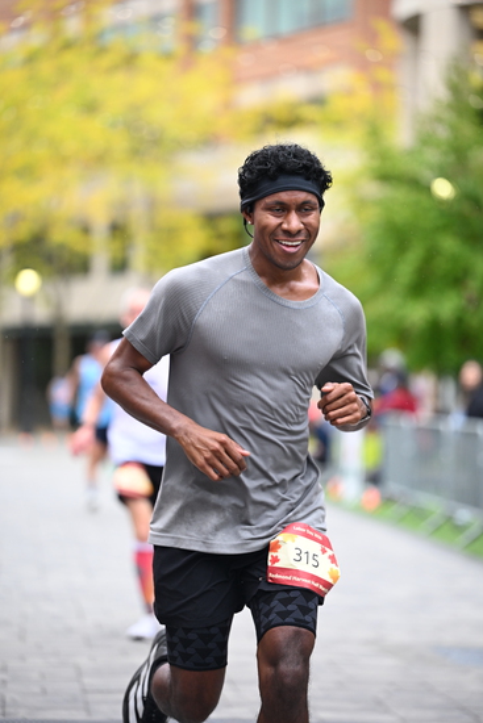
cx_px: 242
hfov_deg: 10.2
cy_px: 362
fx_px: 2715
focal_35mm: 135
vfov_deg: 15.2
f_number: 2.8
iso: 1250
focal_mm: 135
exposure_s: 1/1600
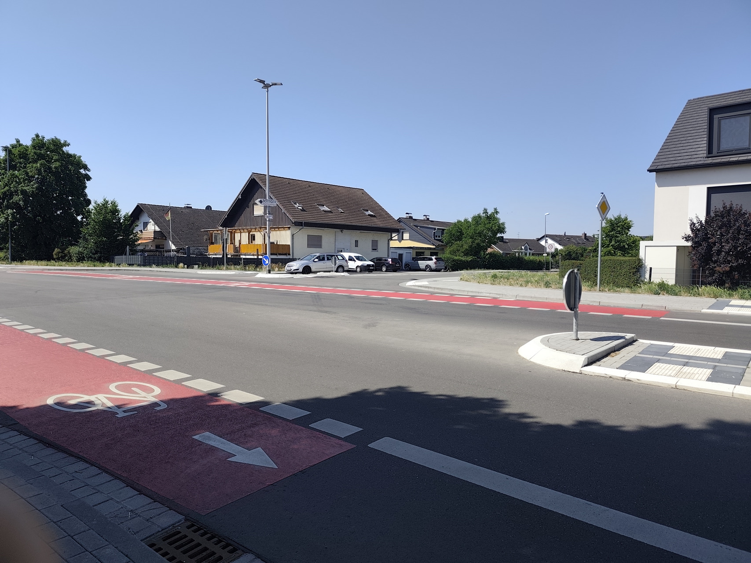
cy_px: 282
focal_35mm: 23
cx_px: 376
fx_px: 499
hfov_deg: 73.9
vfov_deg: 58.9
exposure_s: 1/720
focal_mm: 6.19
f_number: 1.65
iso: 50
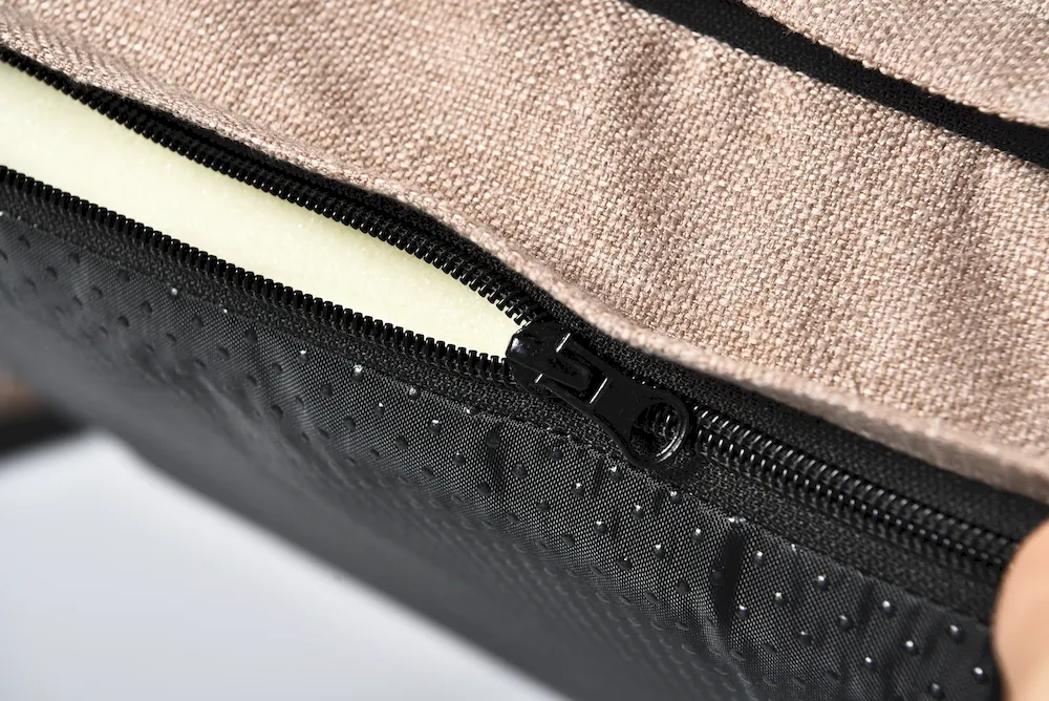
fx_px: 2041
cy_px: 350
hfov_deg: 28.8
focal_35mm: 70
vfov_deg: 19.5
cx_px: 524
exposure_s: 1/125
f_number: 10
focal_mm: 70
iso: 320
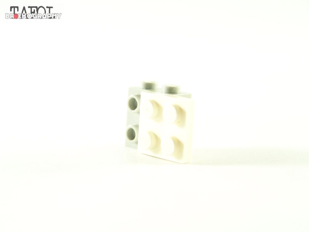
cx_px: 154
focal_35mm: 94
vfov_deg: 15.7
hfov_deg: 20.9
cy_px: 116
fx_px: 839
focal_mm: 15.6
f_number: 3.2
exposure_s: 1/20
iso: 200
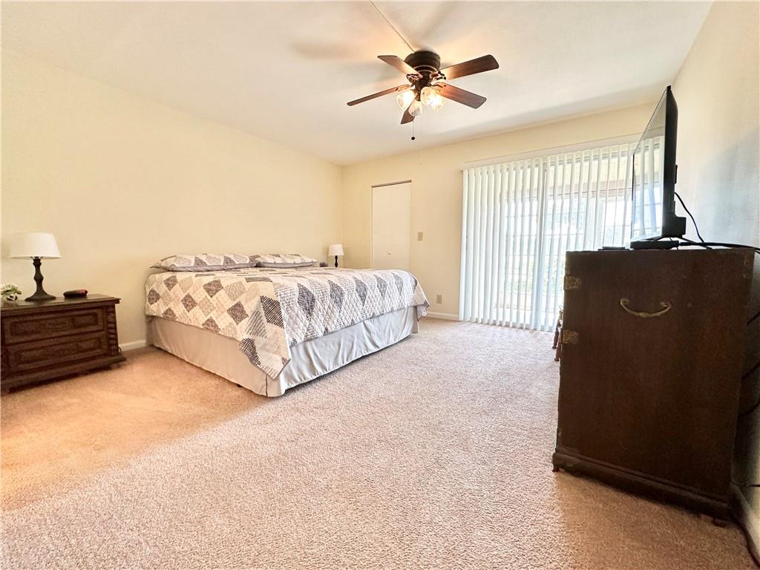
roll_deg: -0.7
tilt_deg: -5.7
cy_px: 285
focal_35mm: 14
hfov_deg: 102.1
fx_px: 307
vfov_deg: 85.7
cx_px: 380
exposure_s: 1/120
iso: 160
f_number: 2.2
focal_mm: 2.22
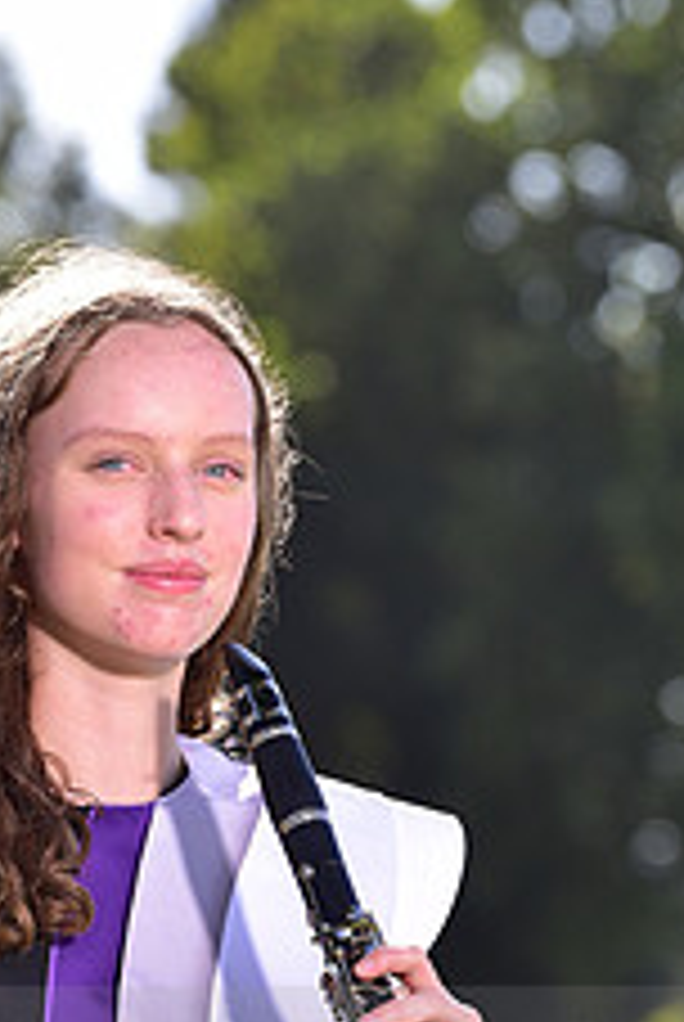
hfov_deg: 3.3
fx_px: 11961
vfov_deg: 4.9
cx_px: 142
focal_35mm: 421
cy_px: 1049
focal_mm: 165
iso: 100
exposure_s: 1/200
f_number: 5.6
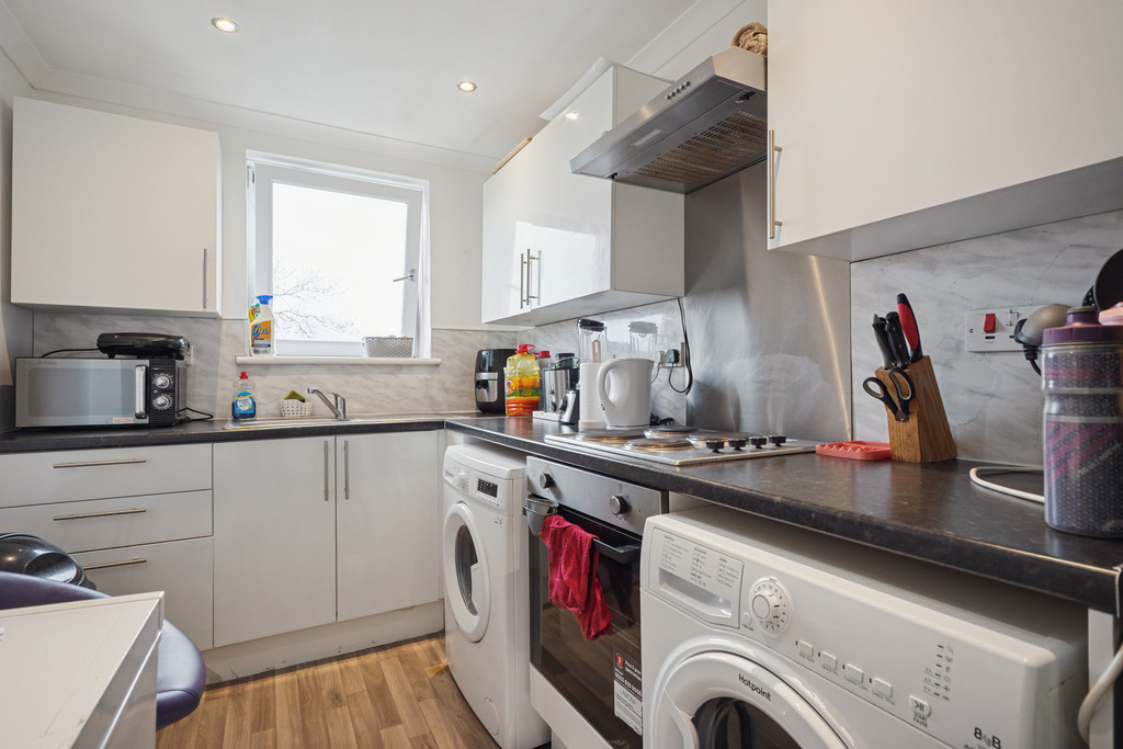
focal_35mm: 16
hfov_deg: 95.0
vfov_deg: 72.1
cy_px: 374
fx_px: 515
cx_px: 562
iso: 250
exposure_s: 1/30
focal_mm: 11
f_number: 5
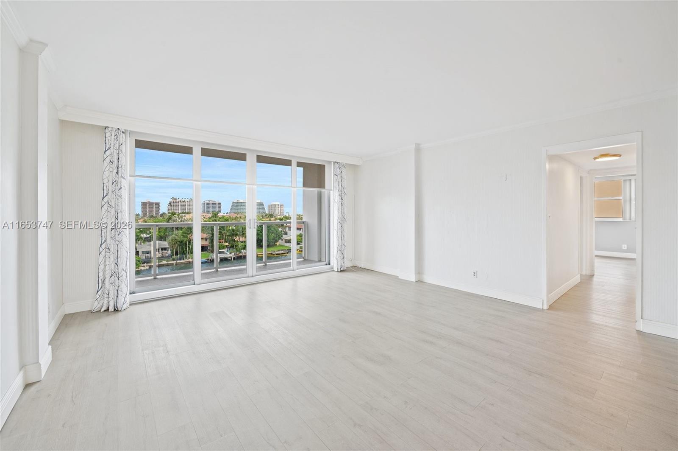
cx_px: 339
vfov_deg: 81.1
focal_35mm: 14
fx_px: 263
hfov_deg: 104.3
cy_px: 226
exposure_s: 1/10
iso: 200
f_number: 8
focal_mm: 14
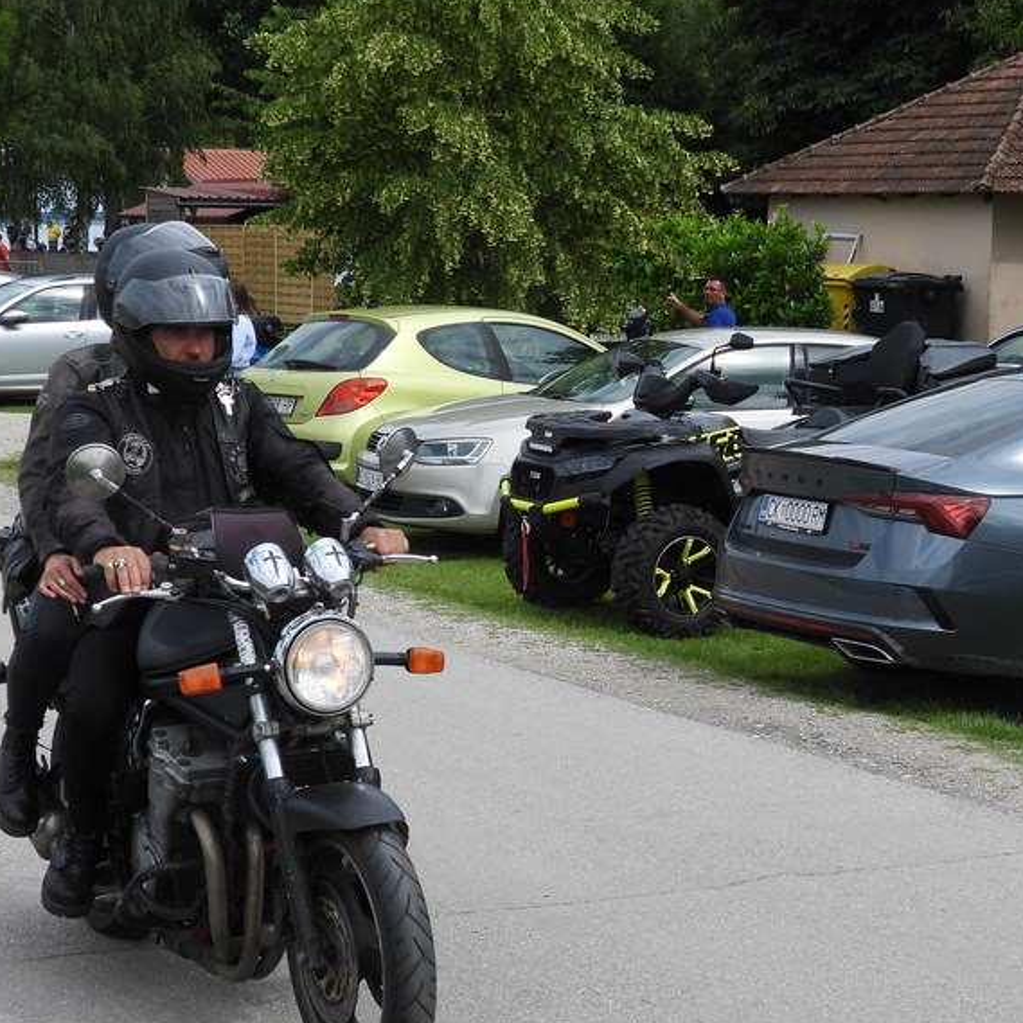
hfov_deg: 21.1
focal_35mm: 82
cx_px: 627
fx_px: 2742
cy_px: 672
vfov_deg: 21.1
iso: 100
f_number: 3.2
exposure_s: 1/1000
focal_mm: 7.9
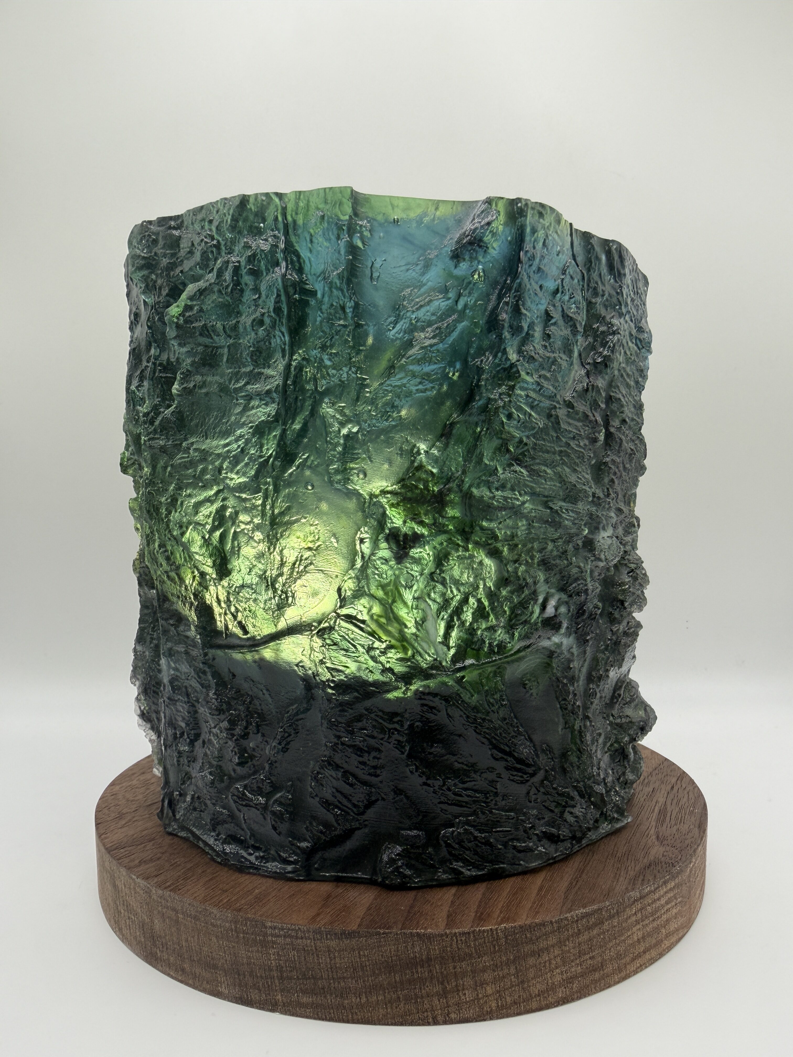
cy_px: 528
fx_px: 733
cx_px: 396
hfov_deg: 56.8
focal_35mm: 24
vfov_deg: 71.6
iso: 125
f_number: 2.2
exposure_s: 1/99
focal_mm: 2.22
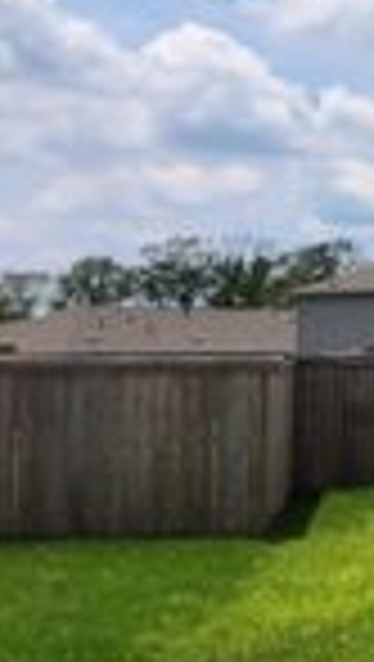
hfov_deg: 10.8
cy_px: 272
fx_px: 1494
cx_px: 1050
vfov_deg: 25.0
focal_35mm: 85
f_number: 1.8
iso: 20
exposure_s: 1/2905
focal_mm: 5.4
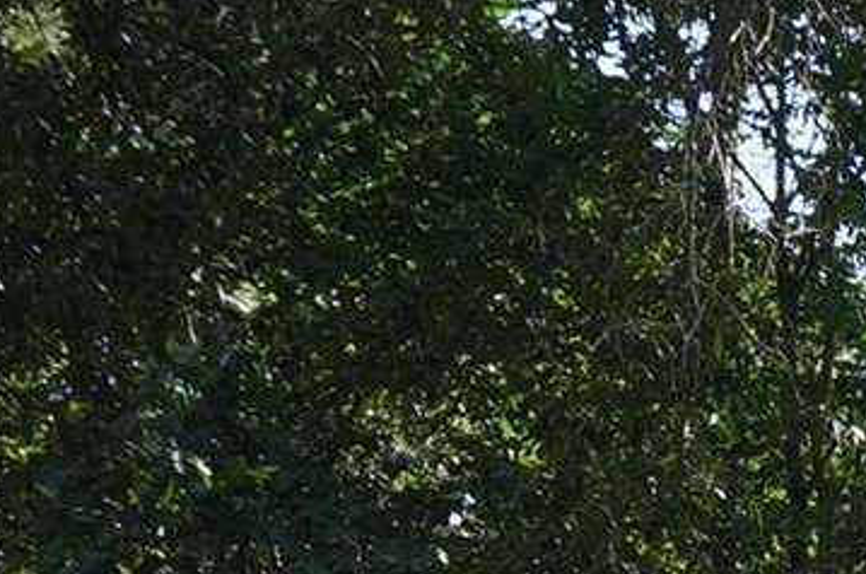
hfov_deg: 10.3
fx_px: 4370
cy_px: 1196
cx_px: 1801
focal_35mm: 182
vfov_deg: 7.2
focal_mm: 20
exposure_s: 1/250
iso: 200
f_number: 8
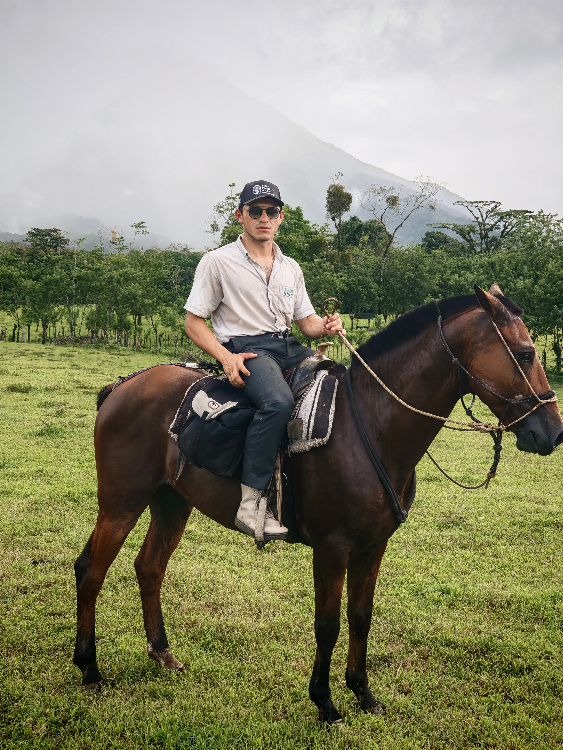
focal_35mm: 54
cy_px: 375
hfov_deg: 27.0
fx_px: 1171
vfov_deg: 35.5
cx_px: 282
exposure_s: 1/1200
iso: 50
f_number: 1.9
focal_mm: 6.67
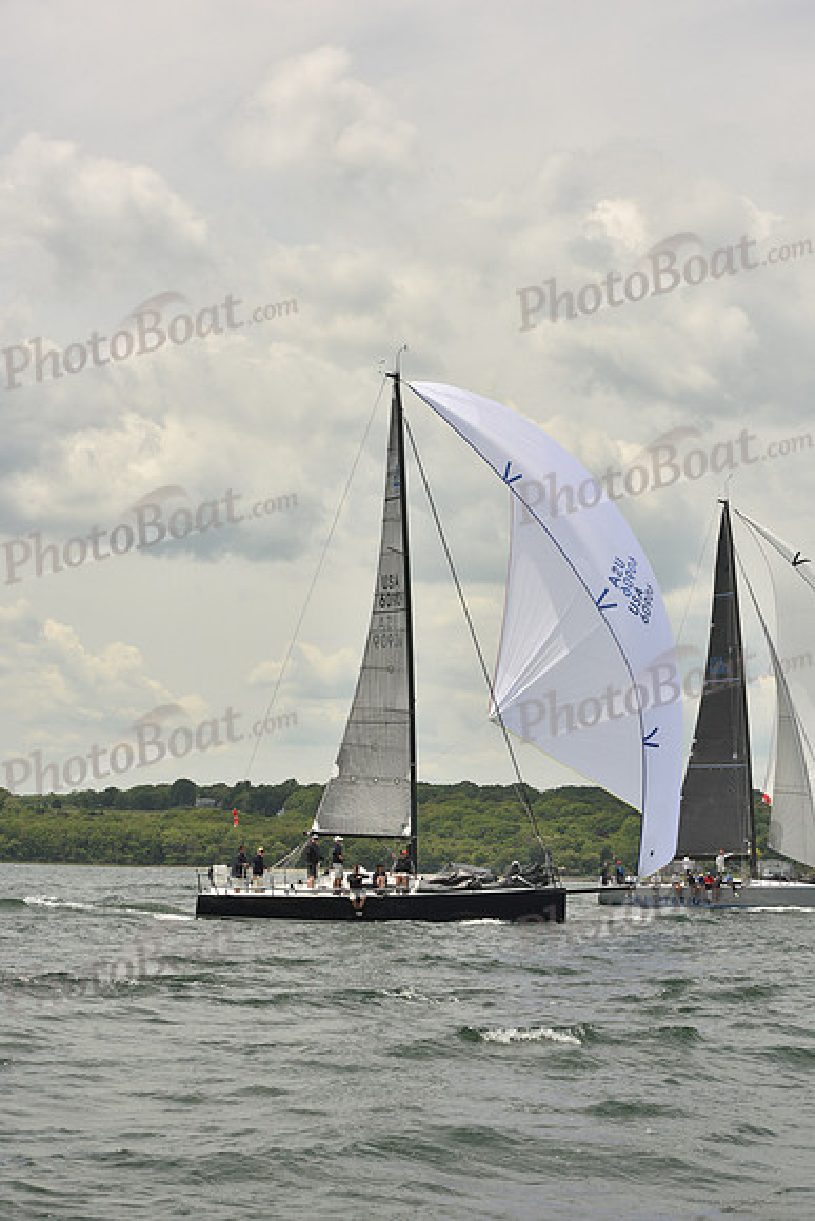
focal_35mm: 70
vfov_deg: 28.8
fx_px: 2375
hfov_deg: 19.5
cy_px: 610
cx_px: 408
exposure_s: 1/1000
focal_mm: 70
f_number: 13
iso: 400
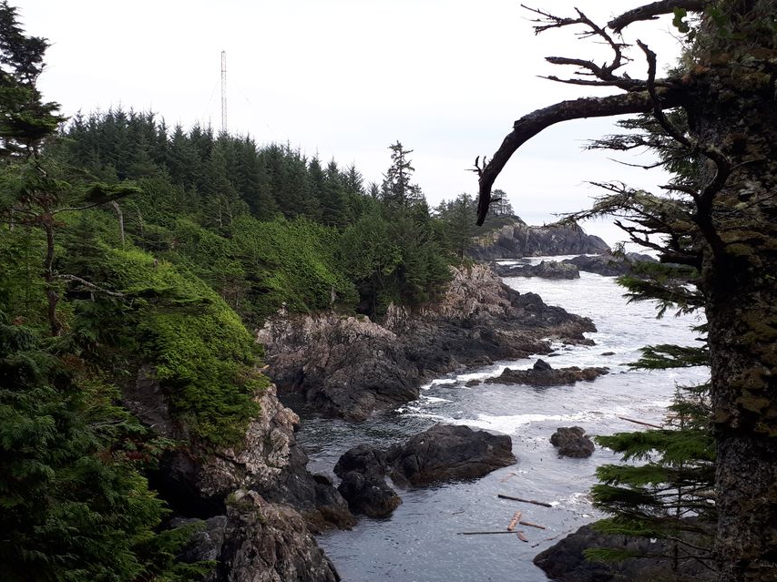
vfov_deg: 37.6
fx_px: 853
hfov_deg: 49.0
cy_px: 323
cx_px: 413
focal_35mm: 38
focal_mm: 3.6
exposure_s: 1/100
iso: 40
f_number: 1.9
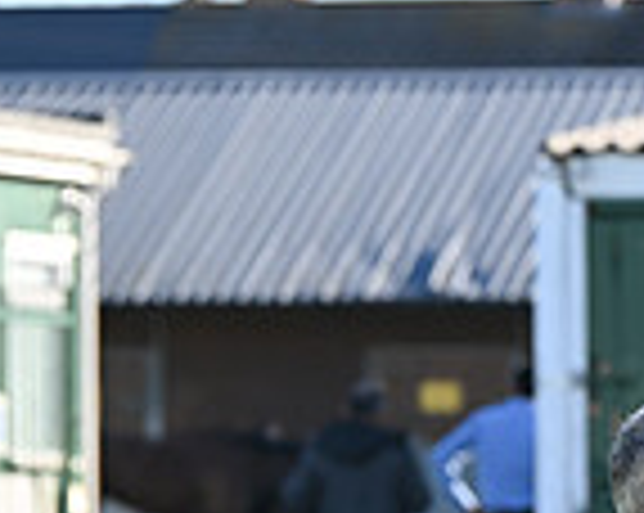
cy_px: 304
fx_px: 10164
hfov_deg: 3.6
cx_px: 1270
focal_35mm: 534
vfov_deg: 2.9
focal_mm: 140
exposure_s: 1/800
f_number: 5.6
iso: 400
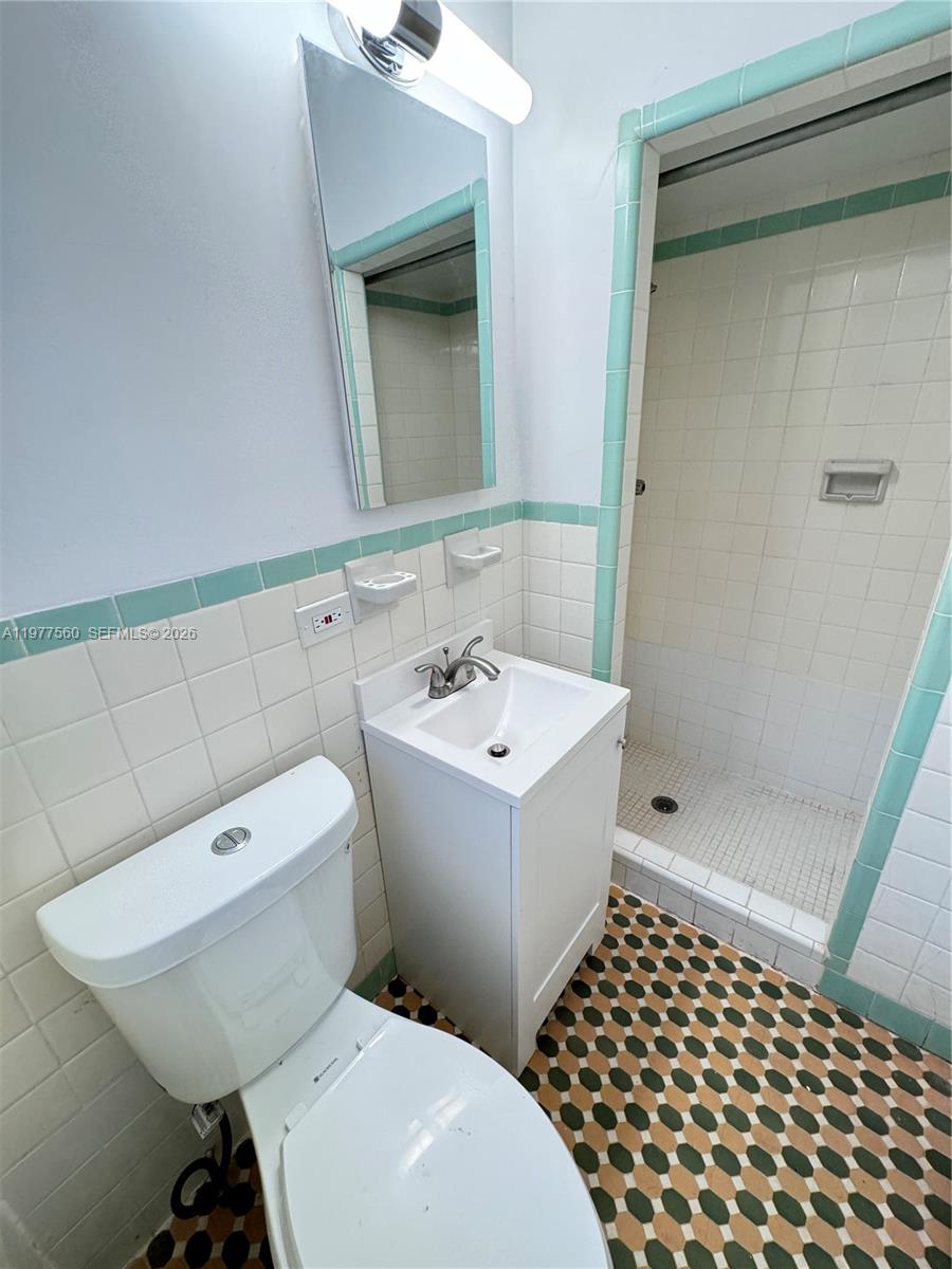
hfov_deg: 85.7
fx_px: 513
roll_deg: +2.9
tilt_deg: -23.1
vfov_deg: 102.1
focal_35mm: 14
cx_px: 476
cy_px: 634
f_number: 2.2
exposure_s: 1/60
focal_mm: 2.22
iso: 250
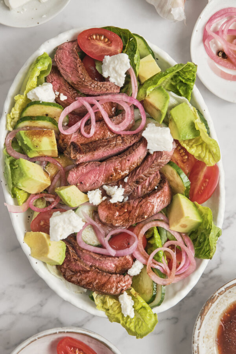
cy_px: 177
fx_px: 806
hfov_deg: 16.7
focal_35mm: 82
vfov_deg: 24.8
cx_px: 118
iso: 200
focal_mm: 54.7
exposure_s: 1/80
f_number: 9
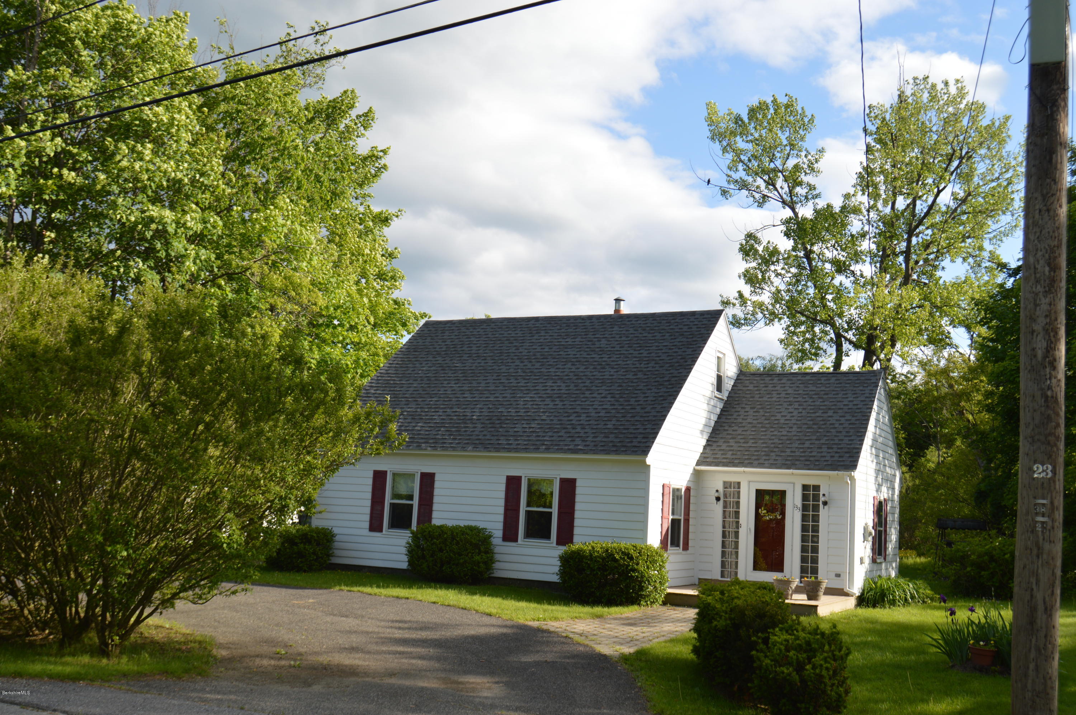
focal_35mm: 36
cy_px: 358
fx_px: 1075
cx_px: 538
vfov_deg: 36.8
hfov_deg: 53.2
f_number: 7.1
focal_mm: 24
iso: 100
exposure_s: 1/200
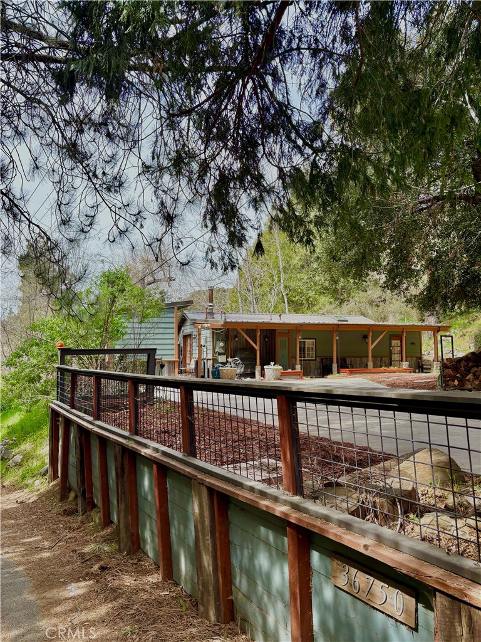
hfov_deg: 53.1
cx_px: 240
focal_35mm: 26
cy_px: 321
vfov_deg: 67.3
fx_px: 482
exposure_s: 1/1287
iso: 64
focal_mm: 5.96
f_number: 1.6
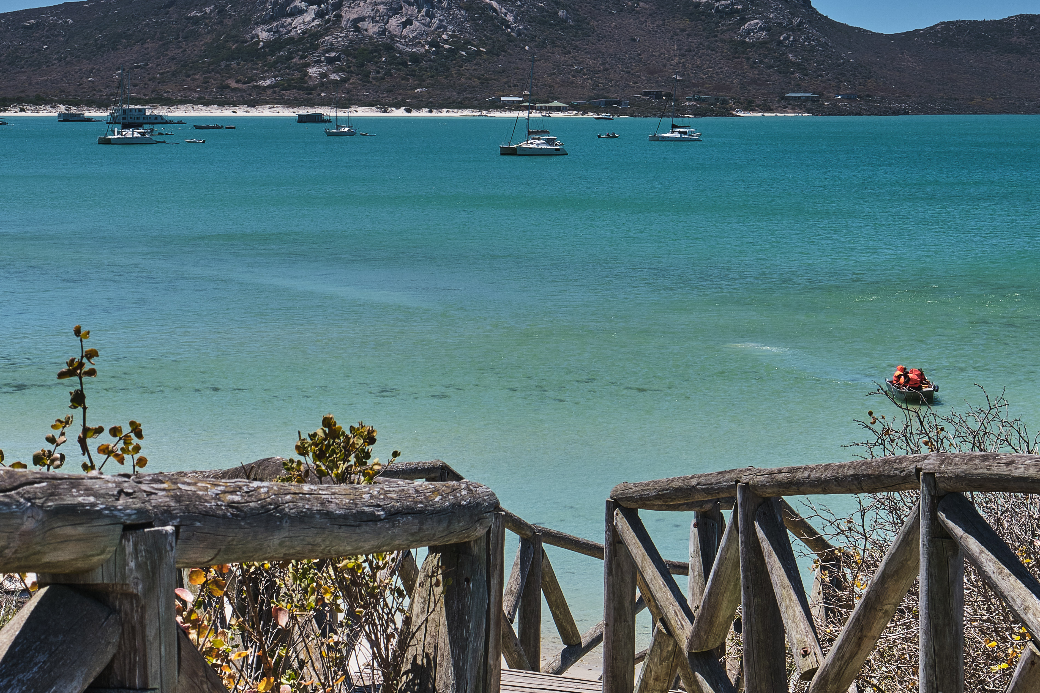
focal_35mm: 73
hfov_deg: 27.6
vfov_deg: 18.5
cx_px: 359
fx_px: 2109
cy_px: 173
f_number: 14
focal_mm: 30.2
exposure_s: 1/200
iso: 100
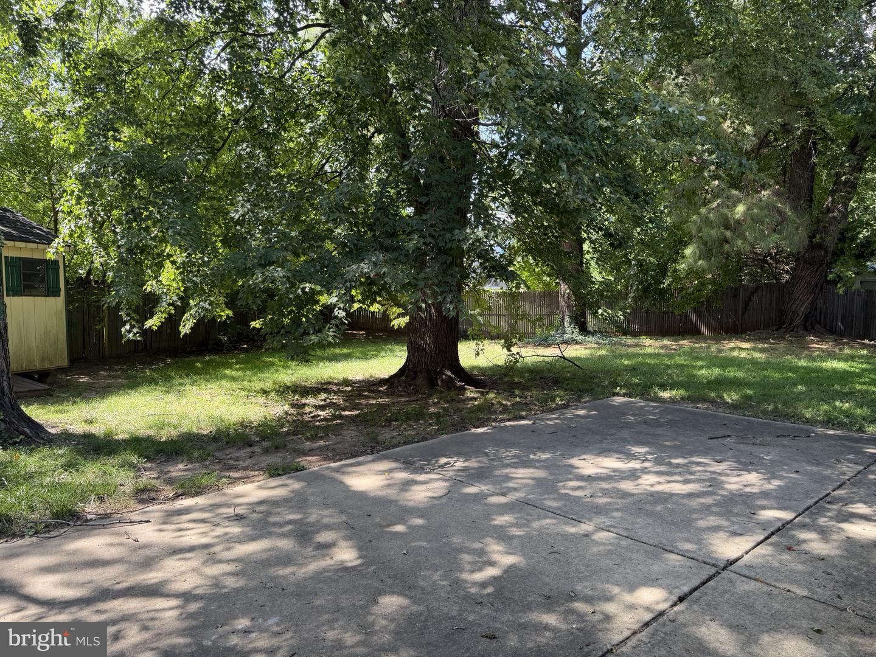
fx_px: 607
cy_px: 328
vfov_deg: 56.8
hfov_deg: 71.6
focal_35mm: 24
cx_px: 438
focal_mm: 6.76
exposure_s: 1/230
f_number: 1.78
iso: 80
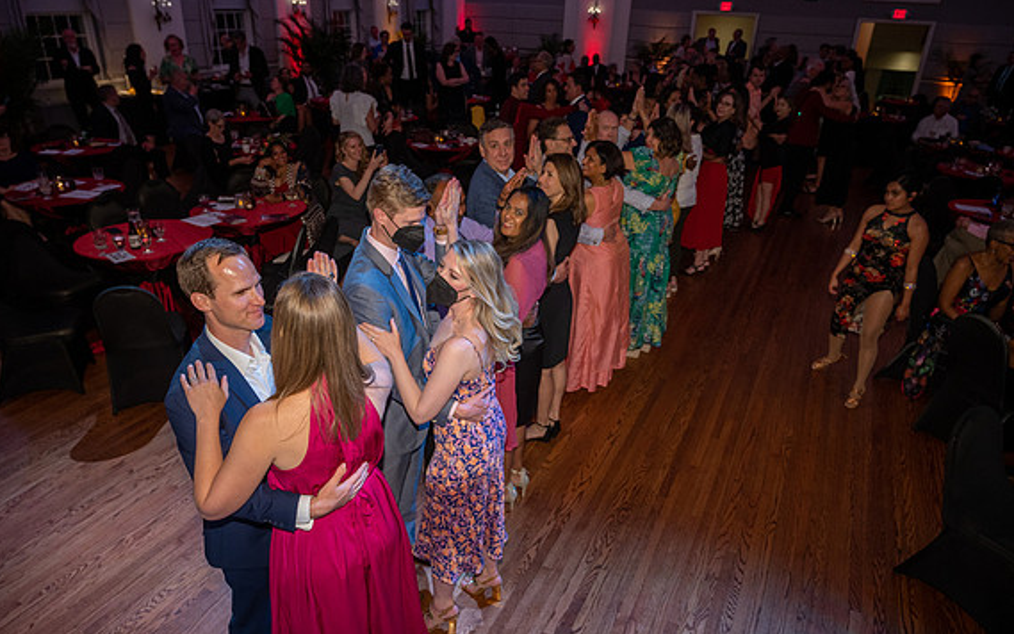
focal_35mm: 25
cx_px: 510
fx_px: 691
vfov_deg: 49.3
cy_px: 339
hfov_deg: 72.5
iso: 1600
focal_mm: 24
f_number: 4
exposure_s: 1/200
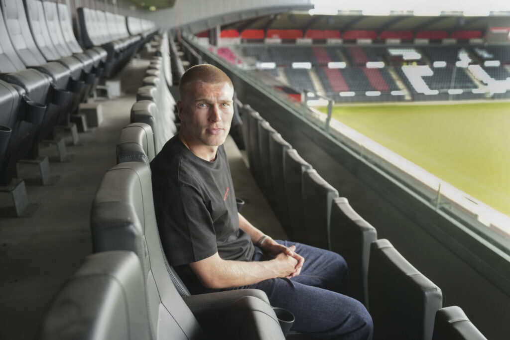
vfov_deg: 38.9
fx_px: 482
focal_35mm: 34
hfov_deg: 55.8
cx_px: 255
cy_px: 170
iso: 800
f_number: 2.8
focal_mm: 34
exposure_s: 1/400
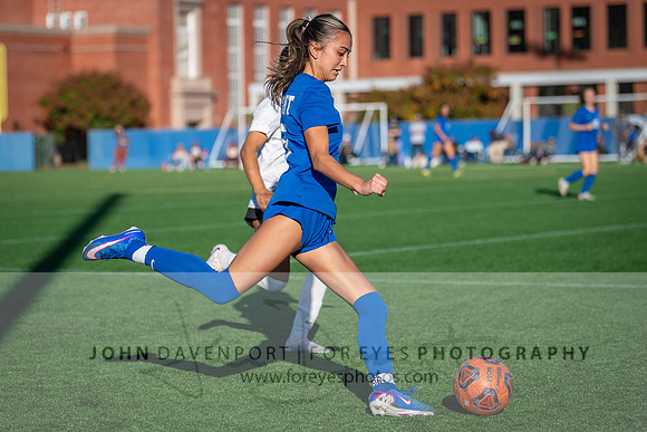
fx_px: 2355
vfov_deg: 10.5
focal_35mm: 131
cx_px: 238
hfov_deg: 15.6
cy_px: 198
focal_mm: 102
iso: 125
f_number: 2.8
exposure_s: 1/2000
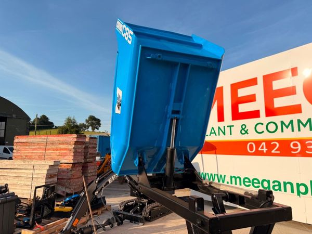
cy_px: 117
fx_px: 216
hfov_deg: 71.6
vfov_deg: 56.8
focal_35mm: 24
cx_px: 156
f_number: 1.78
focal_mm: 6.76
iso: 100
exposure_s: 1/3759
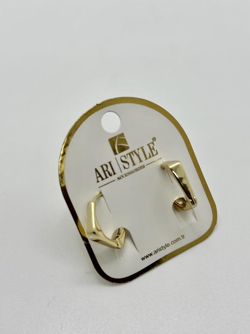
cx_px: 125
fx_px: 462
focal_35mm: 48
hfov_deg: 30.3
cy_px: 167
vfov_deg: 39.7
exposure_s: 1/237
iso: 50
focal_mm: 6.86
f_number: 1.78
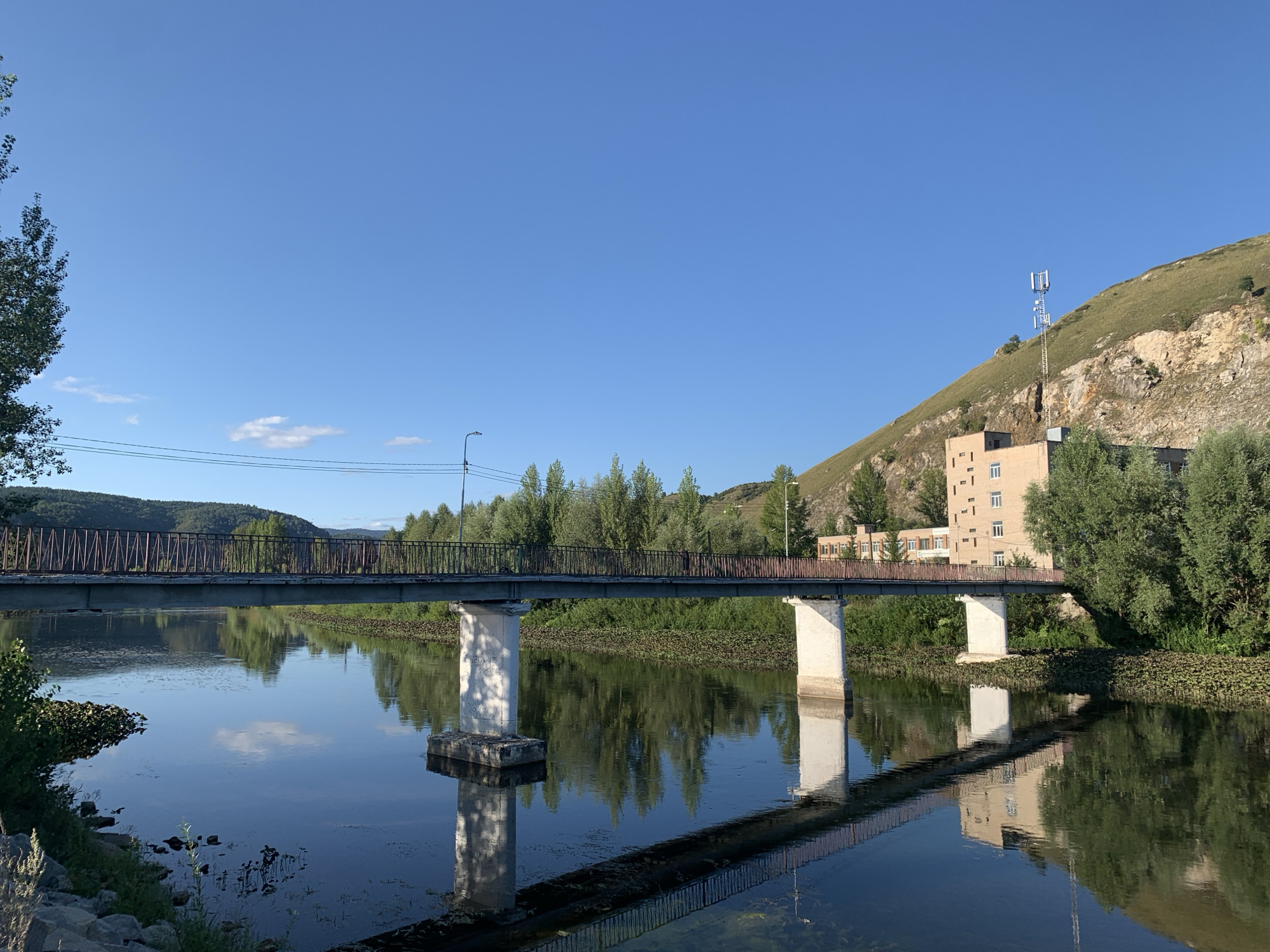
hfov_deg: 67.3
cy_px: 476
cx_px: 635
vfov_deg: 53.1
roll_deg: +0.0
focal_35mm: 26
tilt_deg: +5.7
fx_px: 954
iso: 25
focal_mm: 4.25
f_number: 1.8
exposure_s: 1/1661
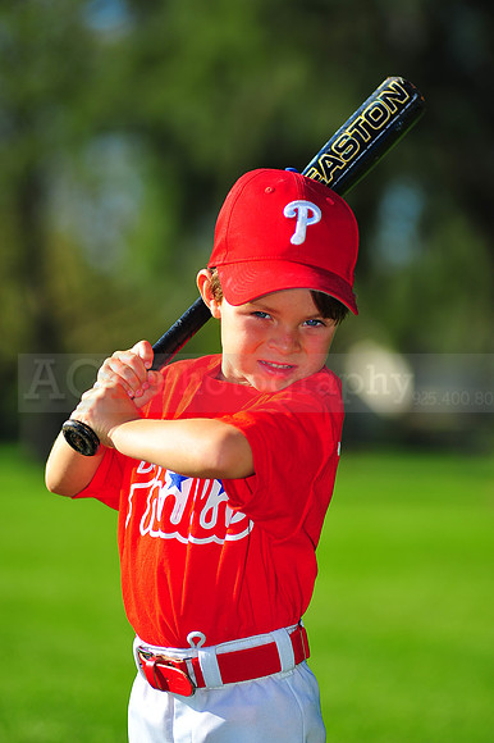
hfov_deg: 7.6
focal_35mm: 180
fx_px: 3709
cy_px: 372
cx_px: 247
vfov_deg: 11.4
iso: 200
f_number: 4
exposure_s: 1/1600
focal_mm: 180
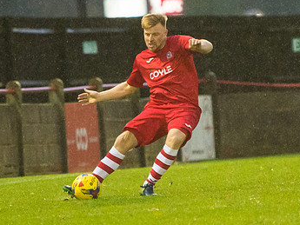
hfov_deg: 2.1
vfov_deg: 1.6
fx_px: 8054
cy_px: 130
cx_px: 208
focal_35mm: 929
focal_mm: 200
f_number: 2.8
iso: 4000
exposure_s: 1/1000
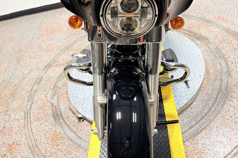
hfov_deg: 60.3
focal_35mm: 31
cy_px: 80
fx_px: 205
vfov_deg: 42.3
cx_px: 126
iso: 64
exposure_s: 1/120
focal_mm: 5.96
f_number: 1.6
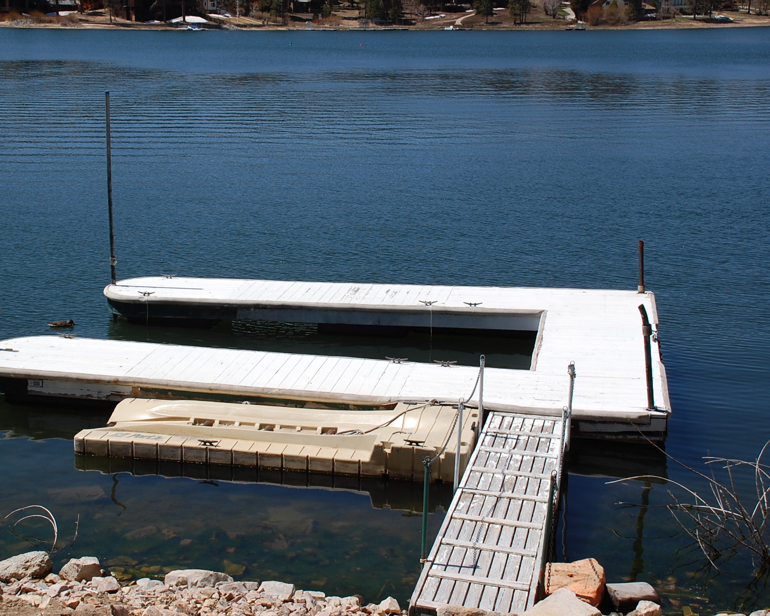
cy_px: 293
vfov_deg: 26.2
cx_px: 303
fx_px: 1322
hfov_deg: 32.4
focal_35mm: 58
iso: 200
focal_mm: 32
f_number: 10
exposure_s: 1/400
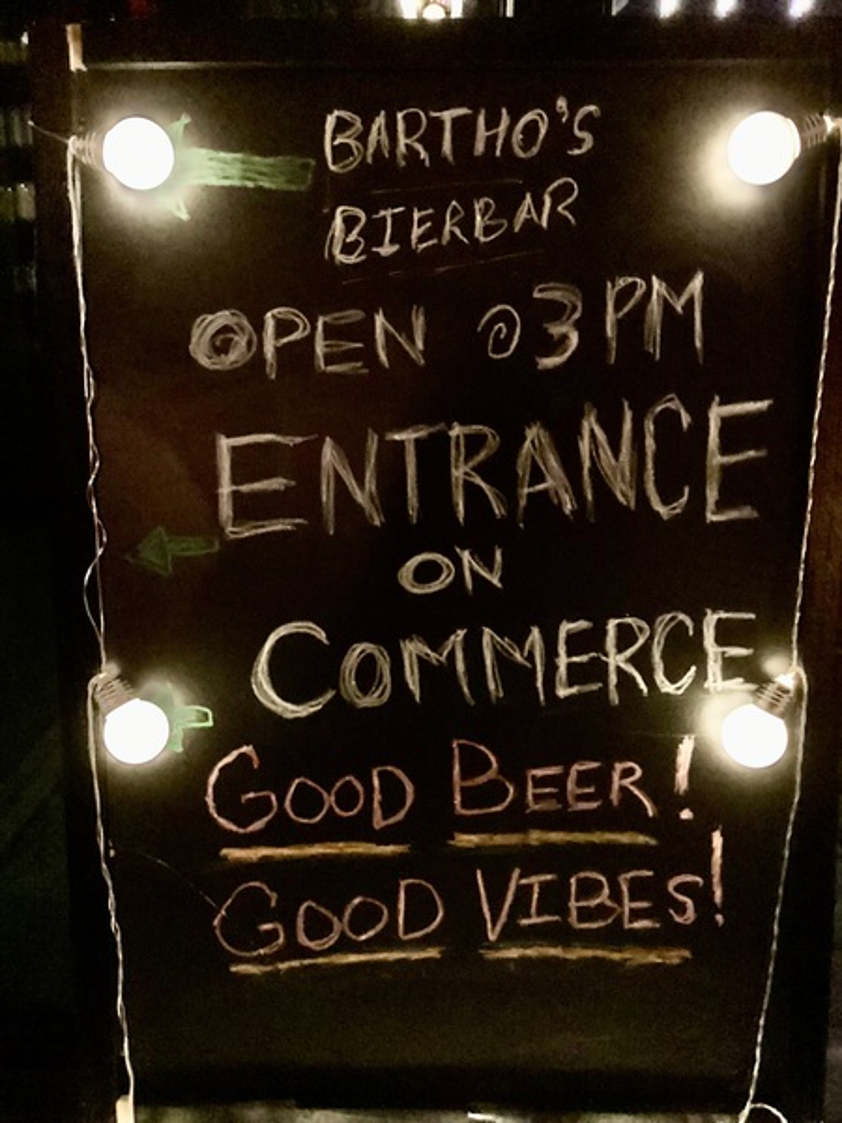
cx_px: 421
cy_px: 562
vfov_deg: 58.4
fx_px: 1005
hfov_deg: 45.4
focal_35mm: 31
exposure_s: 1/17
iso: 800
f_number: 2.4
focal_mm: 3.3
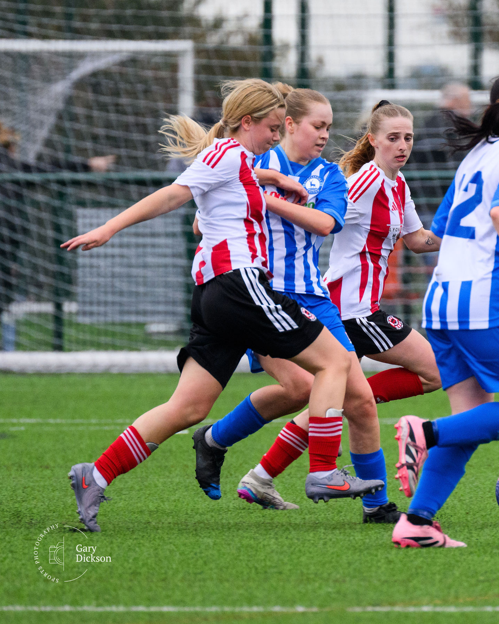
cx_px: 405
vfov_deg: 2.2
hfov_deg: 1.7
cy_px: 317
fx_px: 16595
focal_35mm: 899
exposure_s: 1/1000
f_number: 5.6
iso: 2200
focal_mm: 400
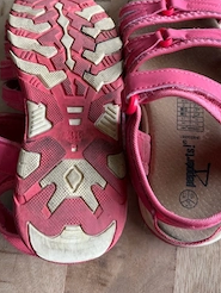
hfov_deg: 36.9
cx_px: 105
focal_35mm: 39
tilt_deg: -69.2
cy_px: 87
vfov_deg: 46.7
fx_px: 331
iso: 100
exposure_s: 1/121
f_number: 1.78
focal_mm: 6.76
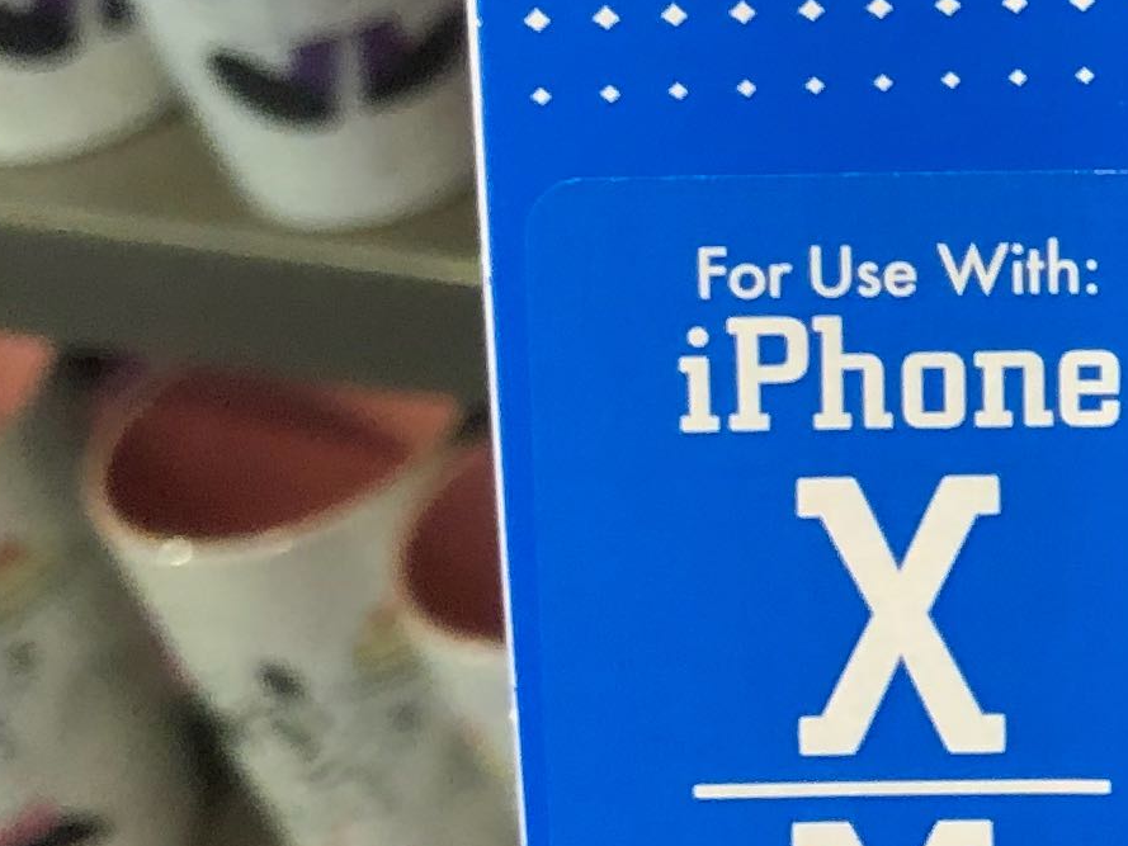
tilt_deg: -31.7
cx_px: 1813
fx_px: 4139
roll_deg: +8.4
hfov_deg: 14.3
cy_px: -342
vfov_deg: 11.3
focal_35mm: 127
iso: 40
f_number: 1.8
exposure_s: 1/24
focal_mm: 3.99
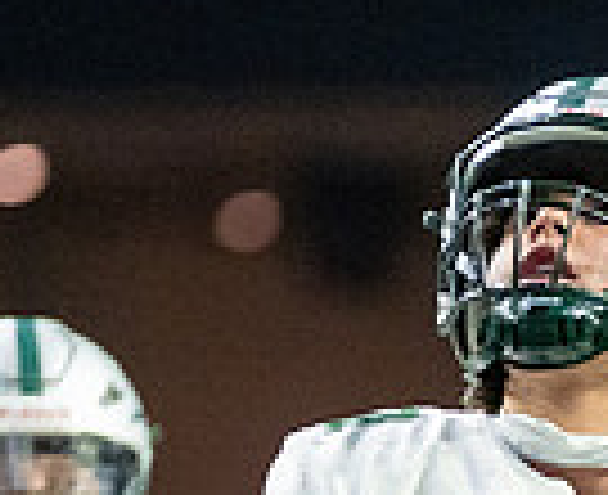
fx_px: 17781
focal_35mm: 981
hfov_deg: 2.0
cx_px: 600
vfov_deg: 1.6
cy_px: 789
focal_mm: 181
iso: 4000
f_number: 2.8
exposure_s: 1/800
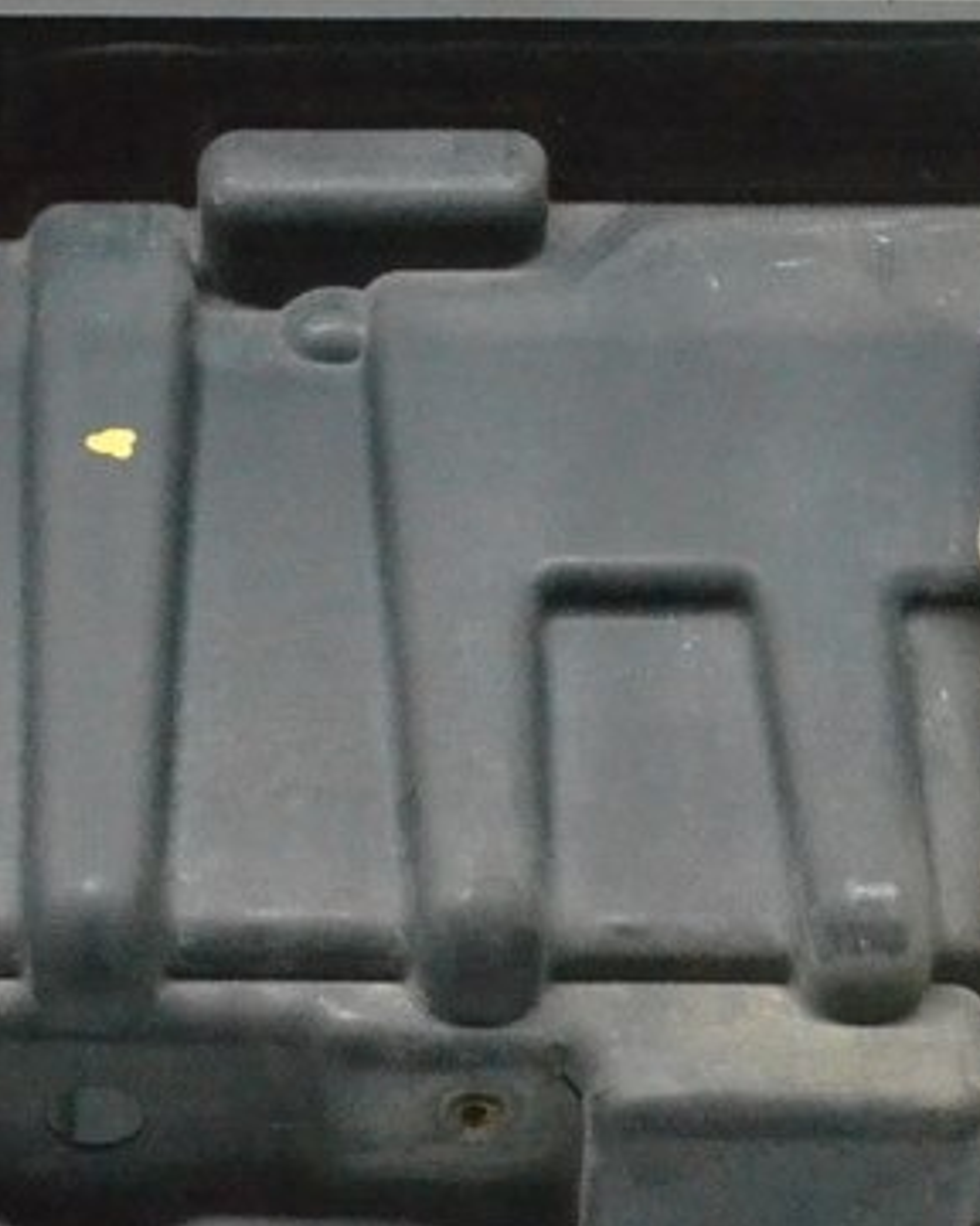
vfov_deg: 18.3
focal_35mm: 104
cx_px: 214
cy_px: 986
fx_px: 3771
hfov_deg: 14.7
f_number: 9
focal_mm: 26
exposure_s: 1/160
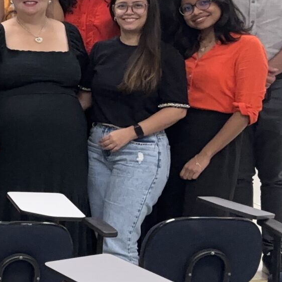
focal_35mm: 105
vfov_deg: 16.6
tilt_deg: -6.8
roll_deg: +0.1
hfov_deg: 13.9
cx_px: -287
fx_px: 968
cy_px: 114
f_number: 1.6
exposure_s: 1/60
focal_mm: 5.96
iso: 320
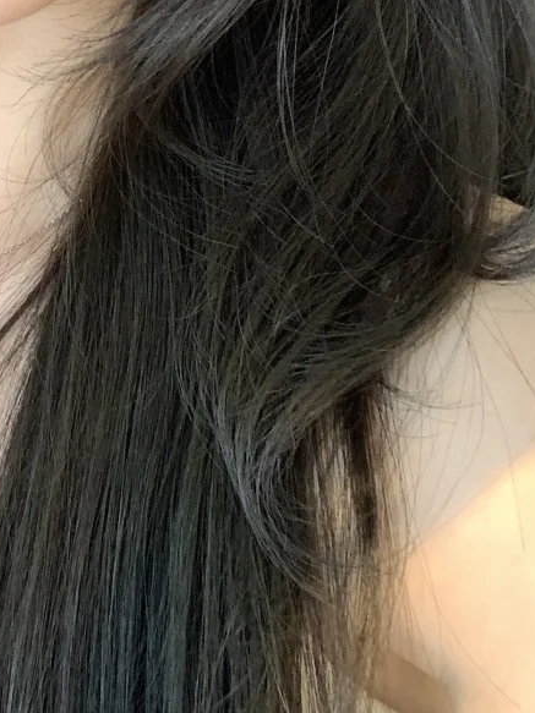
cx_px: -23
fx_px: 1629
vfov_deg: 22.7
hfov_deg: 18.1
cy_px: -148
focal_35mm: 79
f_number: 2.2
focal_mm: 2.87
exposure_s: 1/60
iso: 80
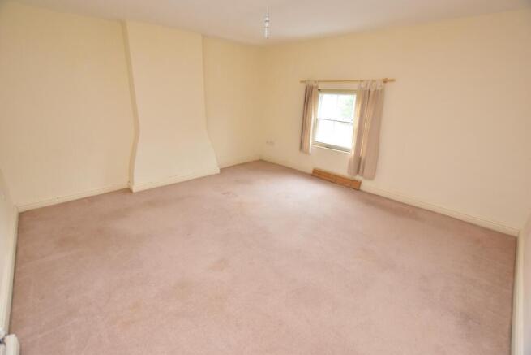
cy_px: 178
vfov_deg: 77.4
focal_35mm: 15
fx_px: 221
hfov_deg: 100.4
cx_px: 266
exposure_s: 1/125
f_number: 4
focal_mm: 10
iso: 800
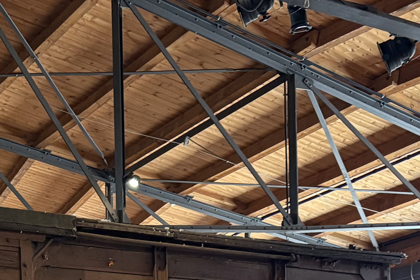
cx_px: -15
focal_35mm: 100
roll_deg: +1.8
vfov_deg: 12.5
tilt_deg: -1.5
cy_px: 511
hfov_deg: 19.7
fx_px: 1167
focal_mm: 5.96
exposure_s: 1/50
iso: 400
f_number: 1.6
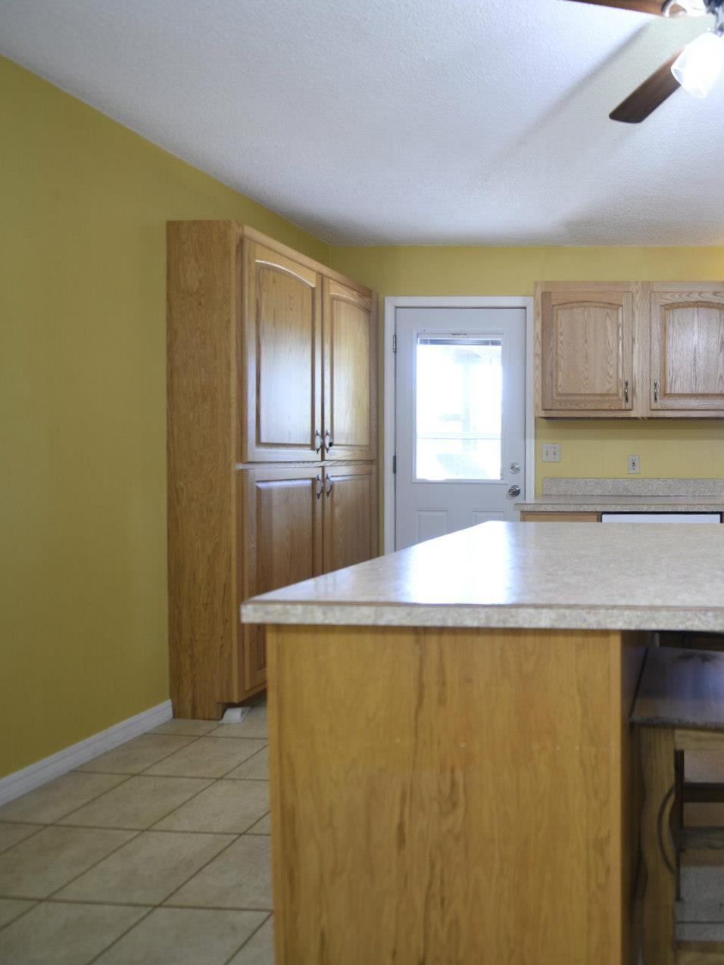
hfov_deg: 53.9
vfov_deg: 79.0
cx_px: 674
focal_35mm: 21
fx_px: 586
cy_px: 467
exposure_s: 1/15
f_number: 2.8
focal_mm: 14
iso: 110
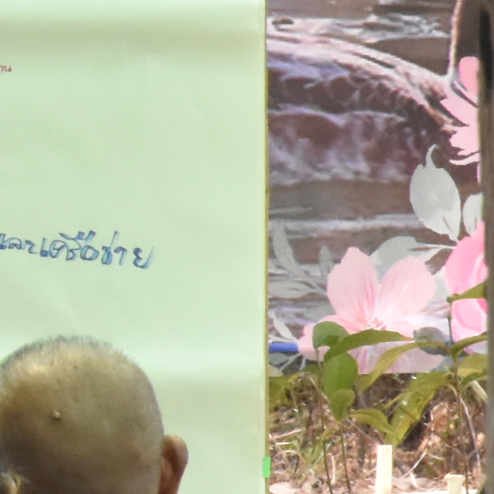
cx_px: -526
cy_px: 130
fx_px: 7330
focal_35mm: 454
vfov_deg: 3.9
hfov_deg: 3.8
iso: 3200
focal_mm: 52
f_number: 11
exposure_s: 1/500
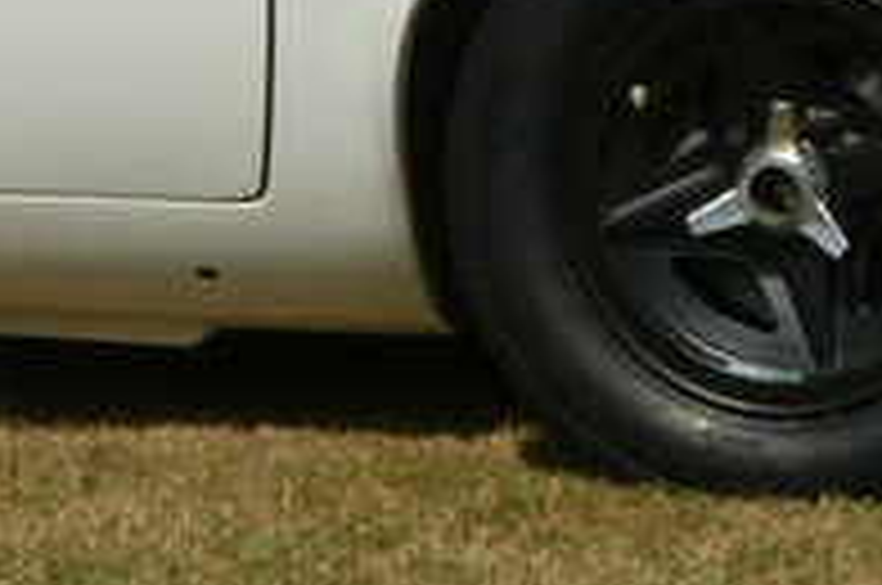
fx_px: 11692
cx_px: -122
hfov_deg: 4.3
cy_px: -434
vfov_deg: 2.9
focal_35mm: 478
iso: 100
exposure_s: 1/200
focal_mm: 52
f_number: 18
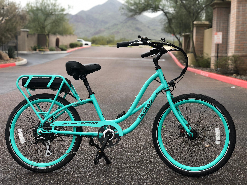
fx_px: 371
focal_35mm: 52
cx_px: 124
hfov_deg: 36.8
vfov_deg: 28.0
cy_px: 92
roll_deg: -0.3
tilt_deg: -4.9
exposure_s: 1/60
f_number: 2.4
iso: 16
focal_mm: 6
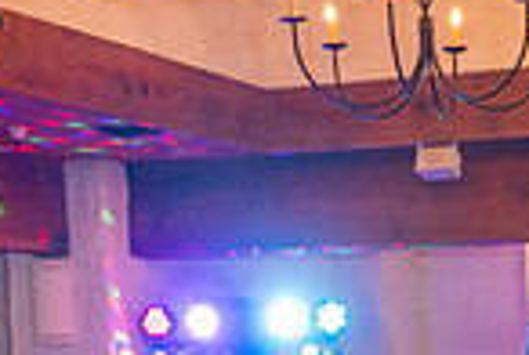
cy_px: 650
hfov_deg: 18.0
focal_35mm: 111
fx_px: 1634
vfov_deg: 11.5
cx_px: 504
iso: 800
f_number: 2.8
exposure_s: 1/125
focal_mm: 28
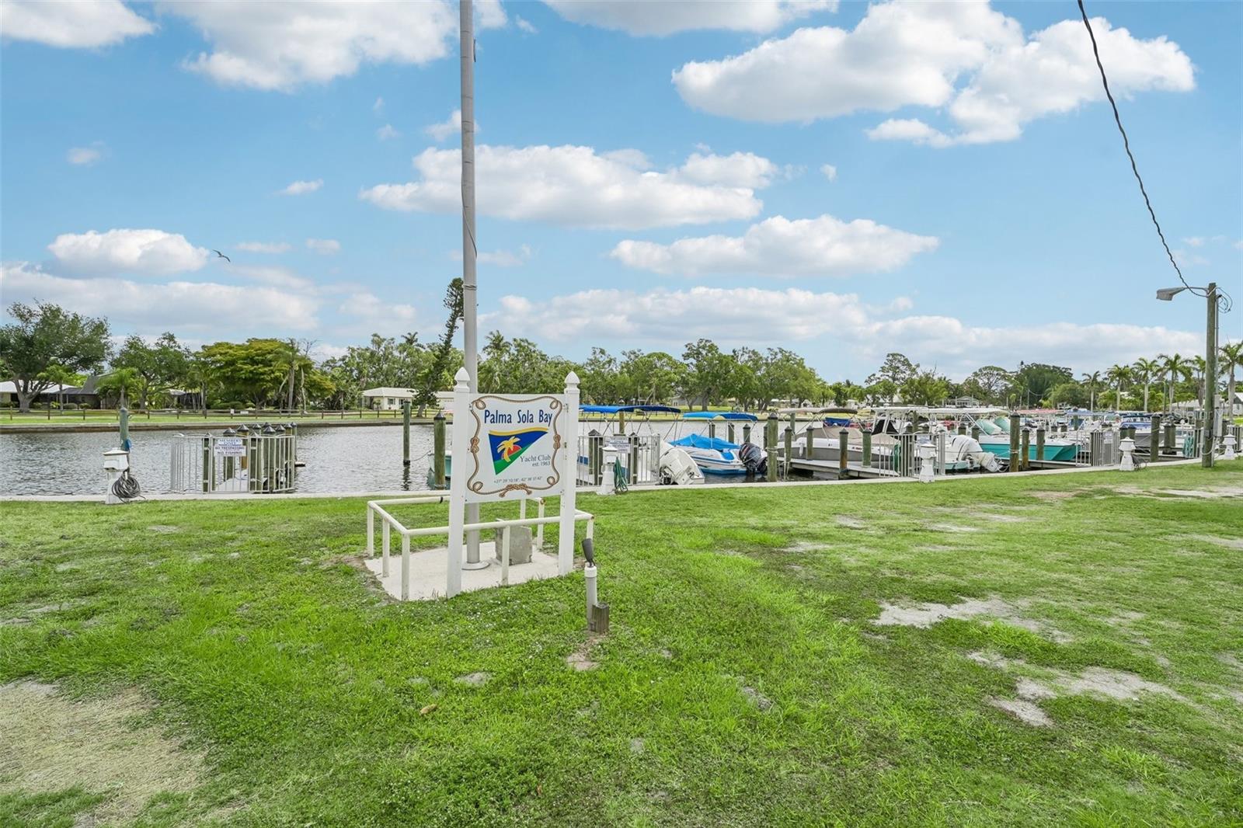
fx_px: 587
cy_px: 414
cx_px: 622
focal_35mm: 17
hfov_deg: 93.3
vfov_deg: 70.4
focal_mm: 17
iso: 400
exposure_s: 1/1600
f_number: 8
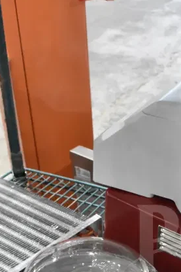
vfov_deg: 29.0
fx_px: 498
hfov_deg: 19.8
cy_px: 257
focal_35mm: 66
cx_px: 195
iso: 6400
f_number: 7.1
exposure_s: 1/200
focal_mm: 20
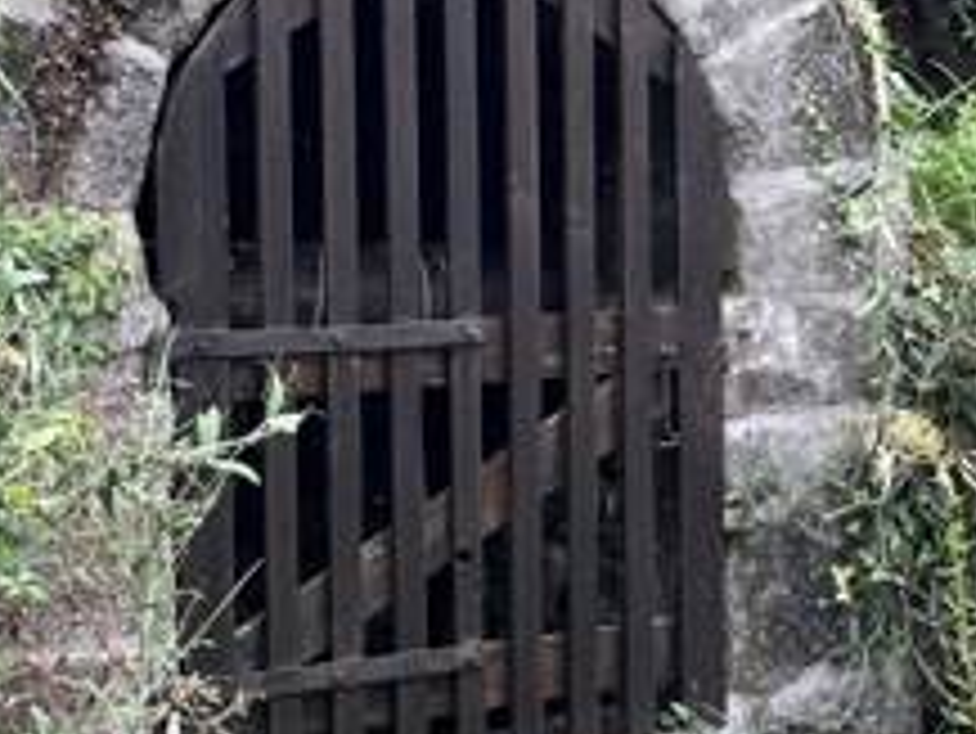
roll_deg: +0.8
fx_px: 2708
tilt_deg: -2.9
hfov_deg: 20.1
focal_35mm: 96
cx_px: 841
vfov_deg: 15.3
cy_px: 180
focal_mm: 5.1
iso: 32
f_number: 1.6
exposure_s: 1/122
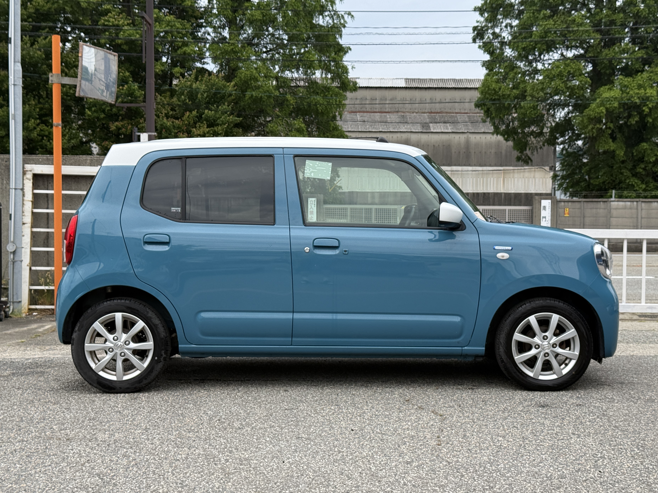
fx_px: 988
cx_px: 334
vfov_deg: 28.0
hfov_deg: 36.8
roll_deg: -0.6
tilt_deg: -2.2
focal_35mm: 52
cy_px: 243
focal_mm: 6.76
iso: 80
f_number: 1.78
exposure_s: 1/2865
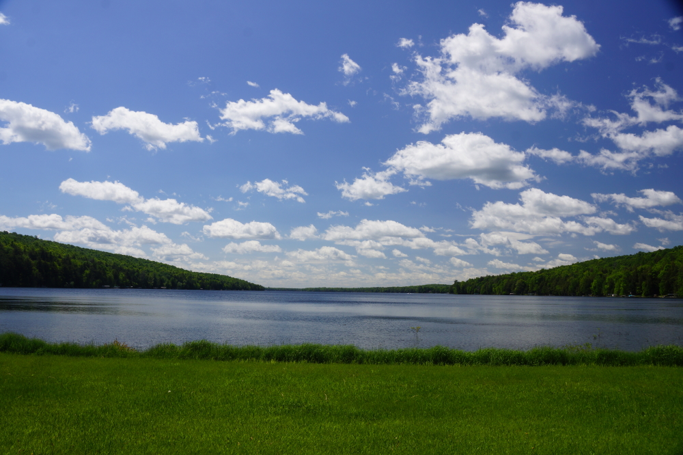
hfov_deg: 67.4
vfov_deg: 47.9
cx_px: 342
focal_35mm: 27
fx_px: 512
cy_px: 228
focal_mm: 18
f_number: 10
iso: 100
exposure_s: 1/100
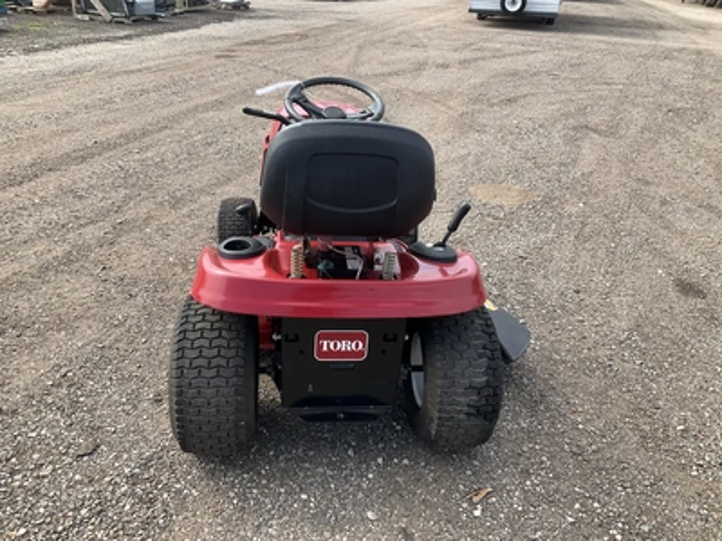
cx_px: 361
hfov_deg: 61.7
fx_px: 605
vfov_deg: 48.2
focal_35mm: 29
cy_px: 270
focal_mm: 3
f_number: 1.8
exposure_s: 1/635
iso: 25
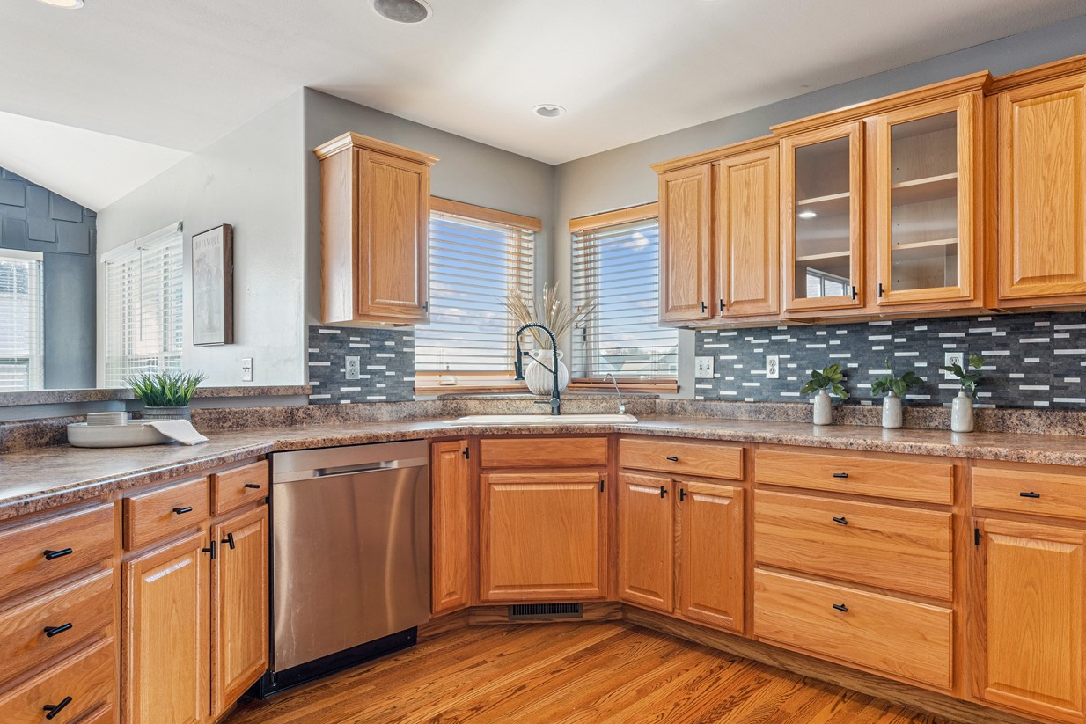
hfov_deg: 77.8
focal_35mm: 22
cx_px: 642
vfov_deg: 57.2
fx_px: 664
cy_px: 363
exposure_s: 1/5
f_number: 10
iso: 400
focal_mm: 16
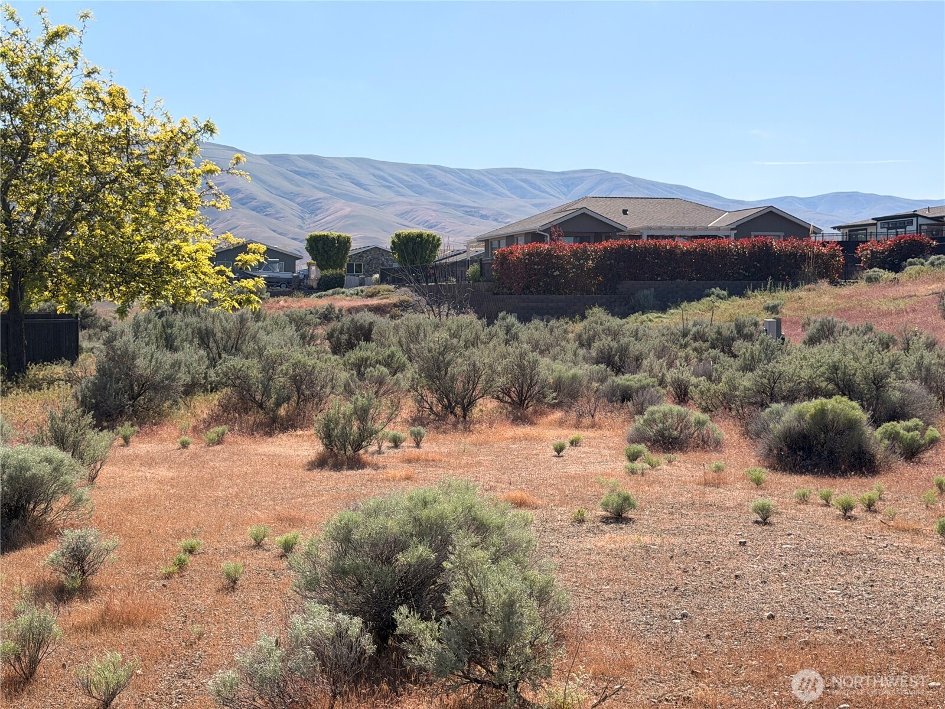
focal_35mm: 48
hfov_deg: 39.7
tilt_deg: -1.4
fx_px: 1310
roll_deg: +0.0
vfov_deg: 30.3
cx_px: 472
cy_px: 354
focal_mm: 6.76
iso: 64
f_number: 1.78
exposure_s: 1/4878
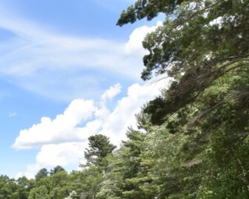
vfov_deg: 26.5
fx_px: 368
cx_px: -23
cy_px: 245
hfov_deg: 32.9
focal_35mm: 50
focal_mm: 10
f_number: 14
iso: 320
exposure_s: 1/200
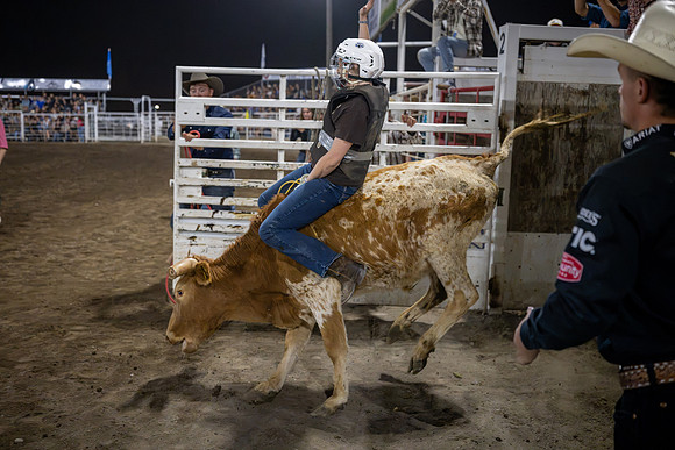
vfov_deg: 34.7
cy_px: 210
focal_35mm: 38
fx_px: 721
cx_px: 338
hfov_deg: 50.2
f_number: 2.8
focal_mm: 36
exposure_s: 1/640
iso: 5000
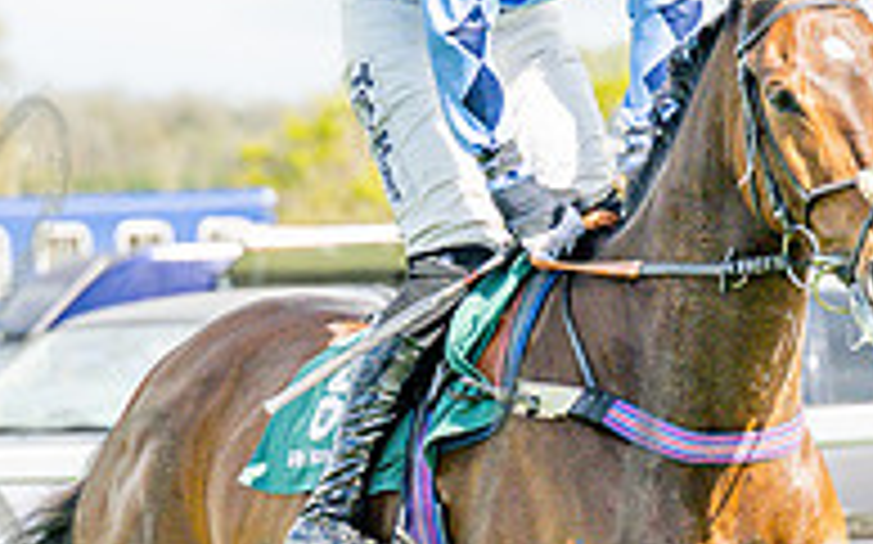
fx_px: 14505
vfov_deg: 2.2
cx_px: 576
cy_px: 409
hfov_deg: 3.4
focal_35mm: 610
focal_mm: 115
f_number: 4
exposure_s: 1/2500
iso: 200
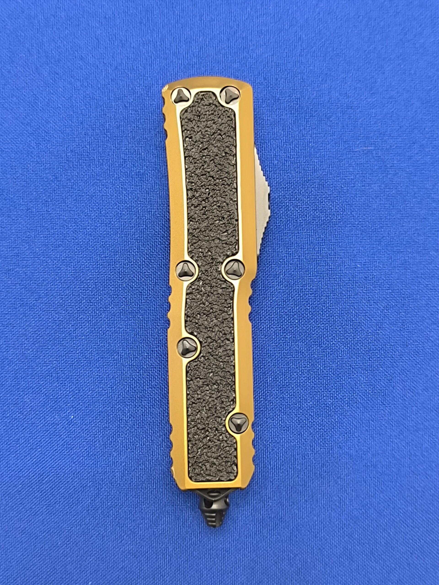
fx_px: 778
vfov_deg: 41.2
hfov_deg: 31.5
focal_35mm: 46
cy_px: 292
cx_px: 220
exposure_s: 1/50
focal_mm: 6.14
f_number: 1.65
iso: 1250
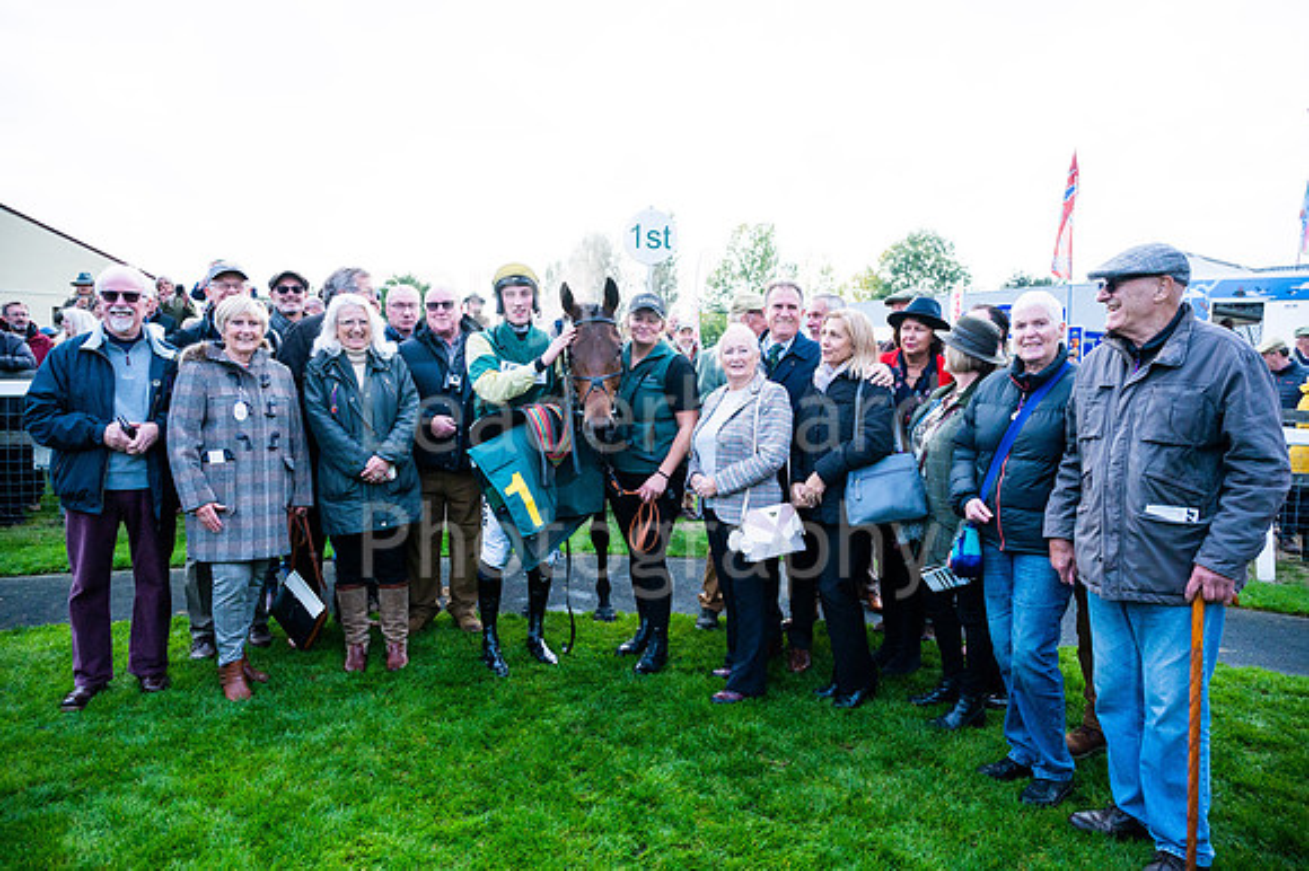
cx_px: 654
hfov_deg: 73.3
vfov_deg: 52.7
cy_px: 436
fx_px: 880
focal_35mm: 24
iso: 500
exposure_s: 1/3200
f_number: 4
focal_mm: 24
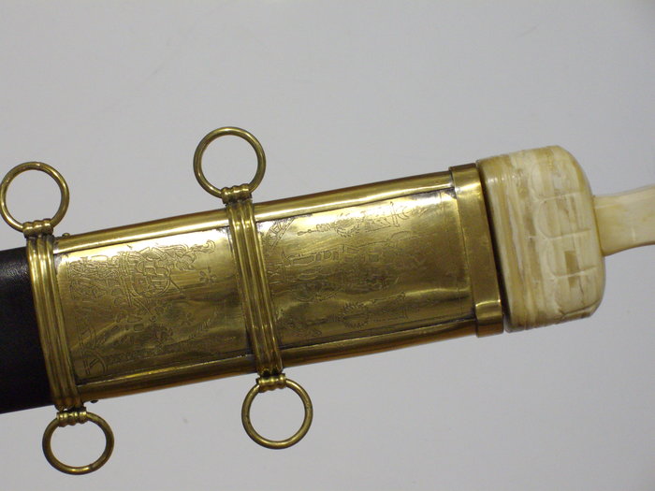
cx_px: 328
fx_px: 2044
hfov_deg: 18.2
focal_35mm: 108
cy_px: 246
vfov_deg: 13.7
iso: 320
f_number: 4.8
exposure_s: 1/60
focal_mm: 18
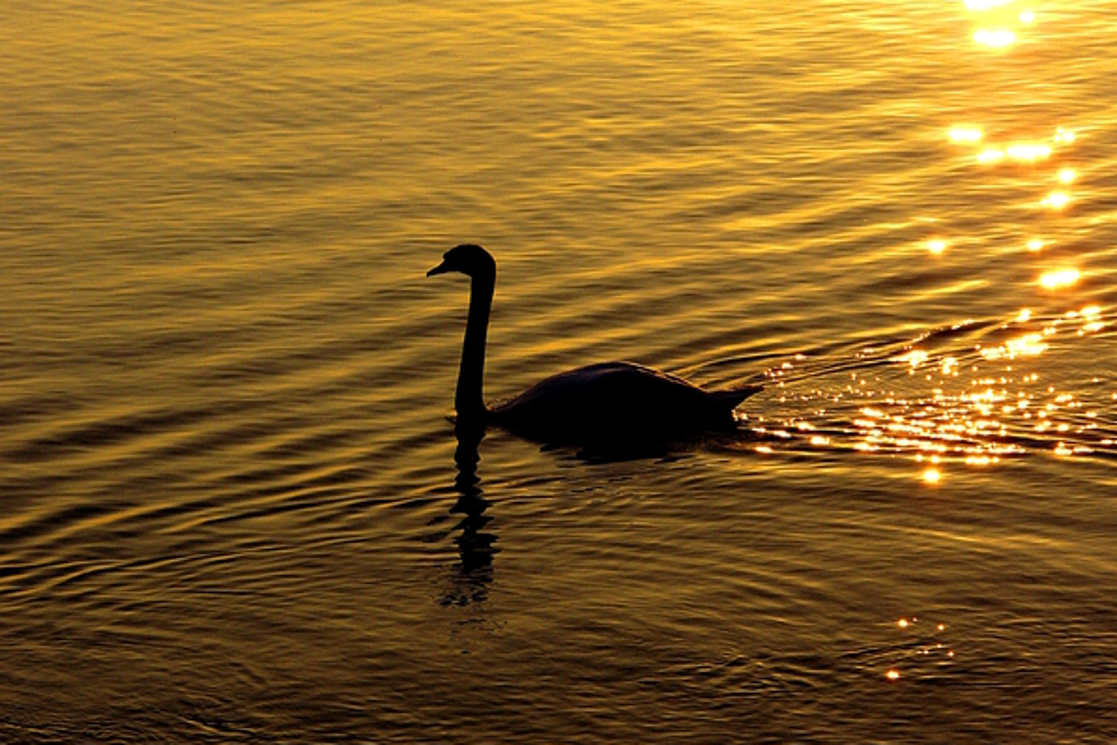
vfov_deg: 8.4
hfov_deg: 12.5
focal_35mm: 164
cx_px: 558
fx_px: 5088
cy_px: 356
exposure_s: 1/320
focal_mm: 25.9
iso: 80
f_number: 8
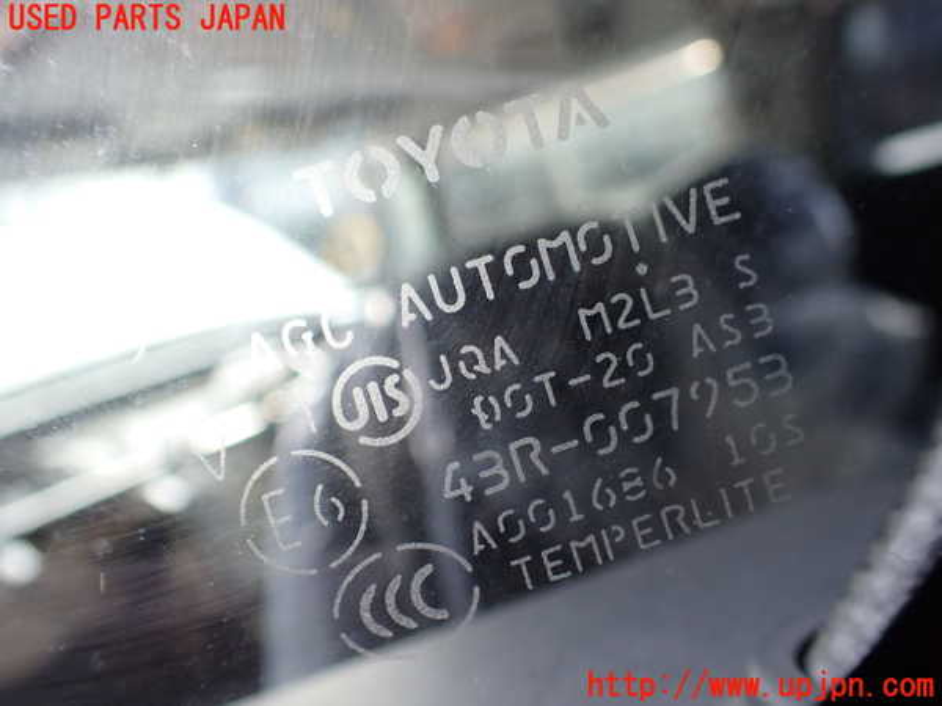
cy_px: 353
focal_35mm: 30
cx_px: 471
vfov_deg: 46.8
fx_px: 816
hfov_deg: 60.0
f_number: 2.3
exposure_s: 1/125
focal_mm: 5.4
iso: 200
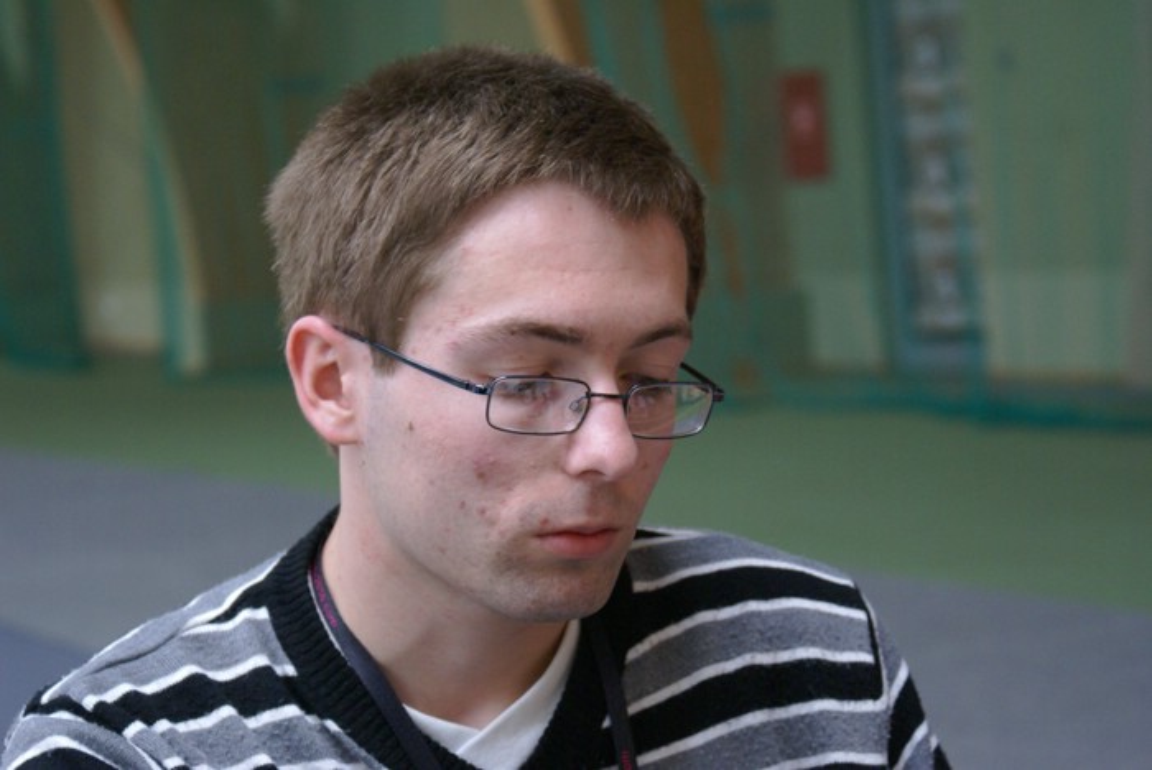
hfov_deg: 19.4
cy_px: 385
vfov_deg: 13.1
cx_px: 576
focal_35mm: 105
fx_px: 3363
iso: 800
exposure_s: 1/50
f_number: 5.6
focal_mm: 70
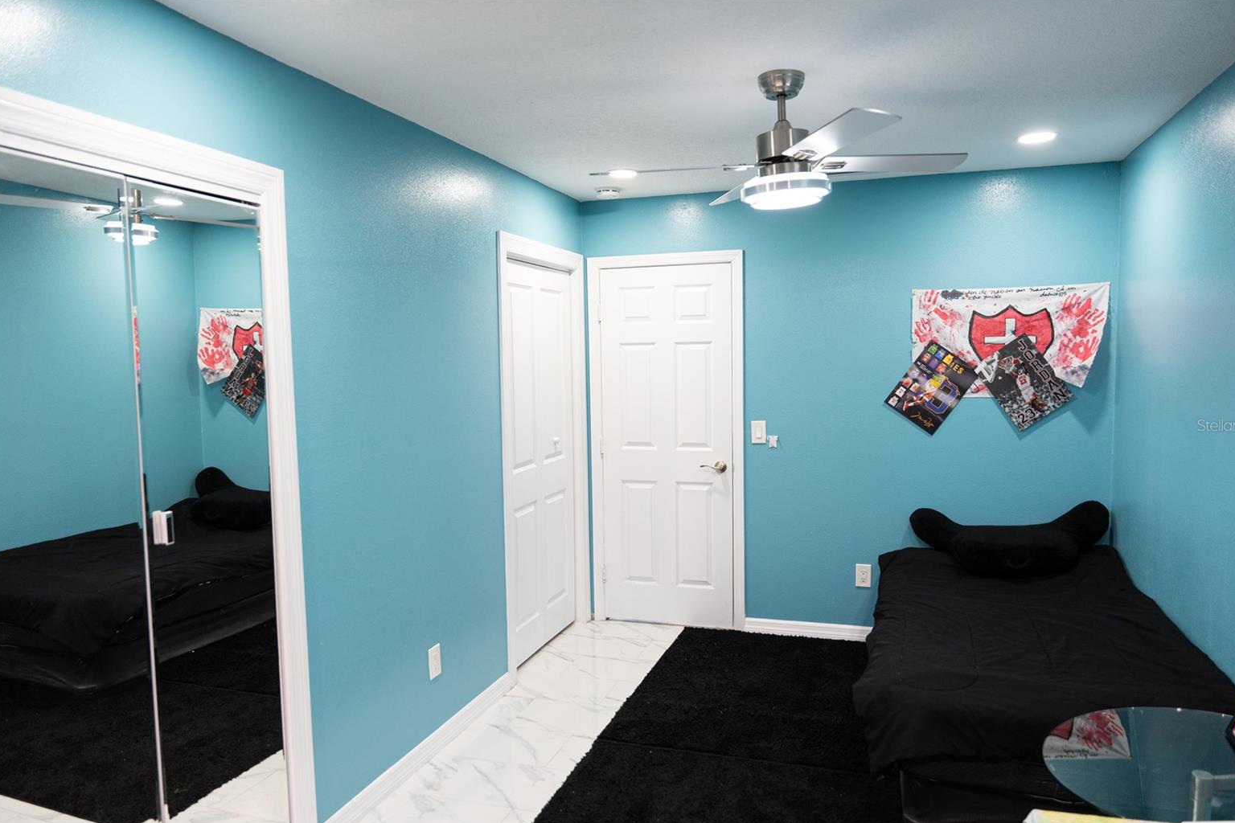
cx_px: 626
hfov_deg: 71.5
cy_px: 425
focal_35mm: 25
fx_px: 858
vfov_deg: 51.3
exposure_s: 1/125
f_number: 2.8
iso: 1000
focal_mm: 24
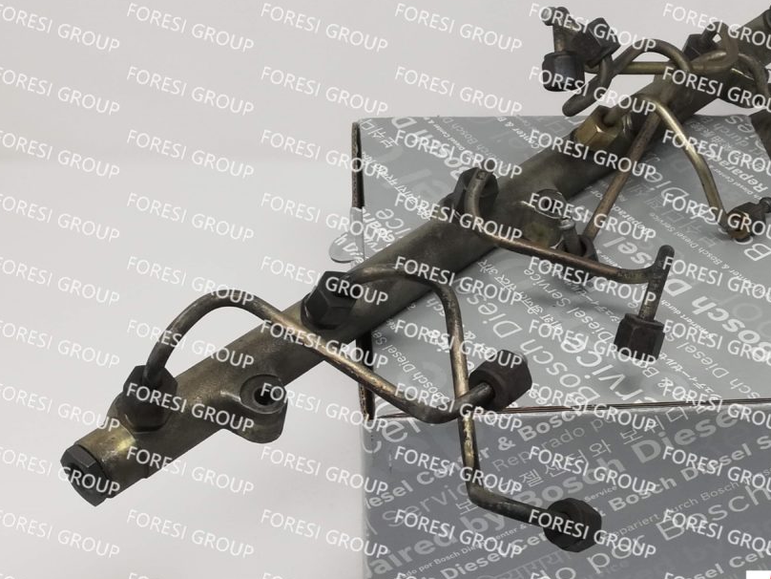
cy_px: 299
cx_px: 478
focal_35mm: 57
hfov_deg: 33.6
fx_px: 1270
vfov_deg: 25.7
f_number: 2.2
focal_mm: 3.81
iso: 64
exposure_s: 1/100
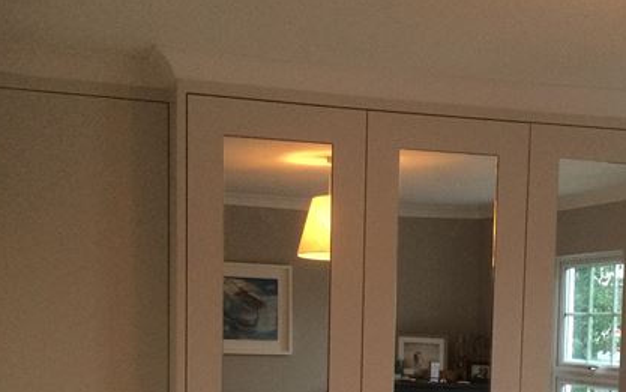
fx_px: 1041
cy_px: 421
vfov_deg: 20.4
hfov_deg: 33.4
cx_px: 344
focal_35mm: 61
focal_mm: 4.12
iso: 320
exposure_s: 1/33
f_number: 2.2
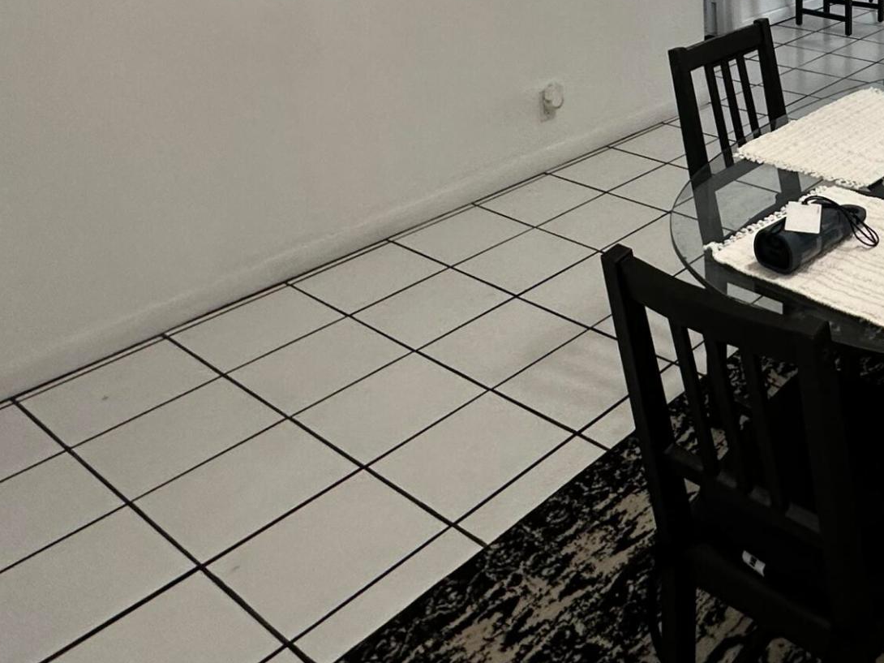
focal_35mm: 37
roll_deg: -0.3
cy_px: -57
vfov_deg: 33.9
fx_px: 945
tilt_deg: -10.8
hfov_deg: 42.4
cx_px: 908
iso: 160
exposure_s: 1/120
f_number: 2.2
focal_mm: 2.22
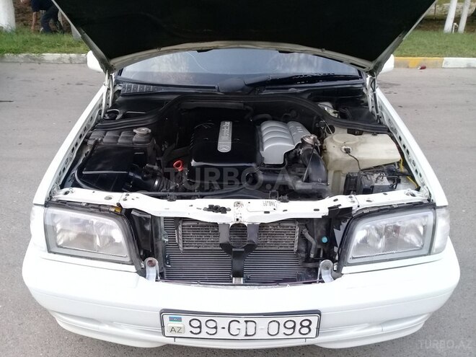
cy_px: 178
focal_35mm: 31
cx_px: 238
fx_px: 426
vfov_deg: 45.4
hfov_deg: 58.4
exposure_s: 1/60
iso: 80
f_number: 2.2
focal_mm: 3.3
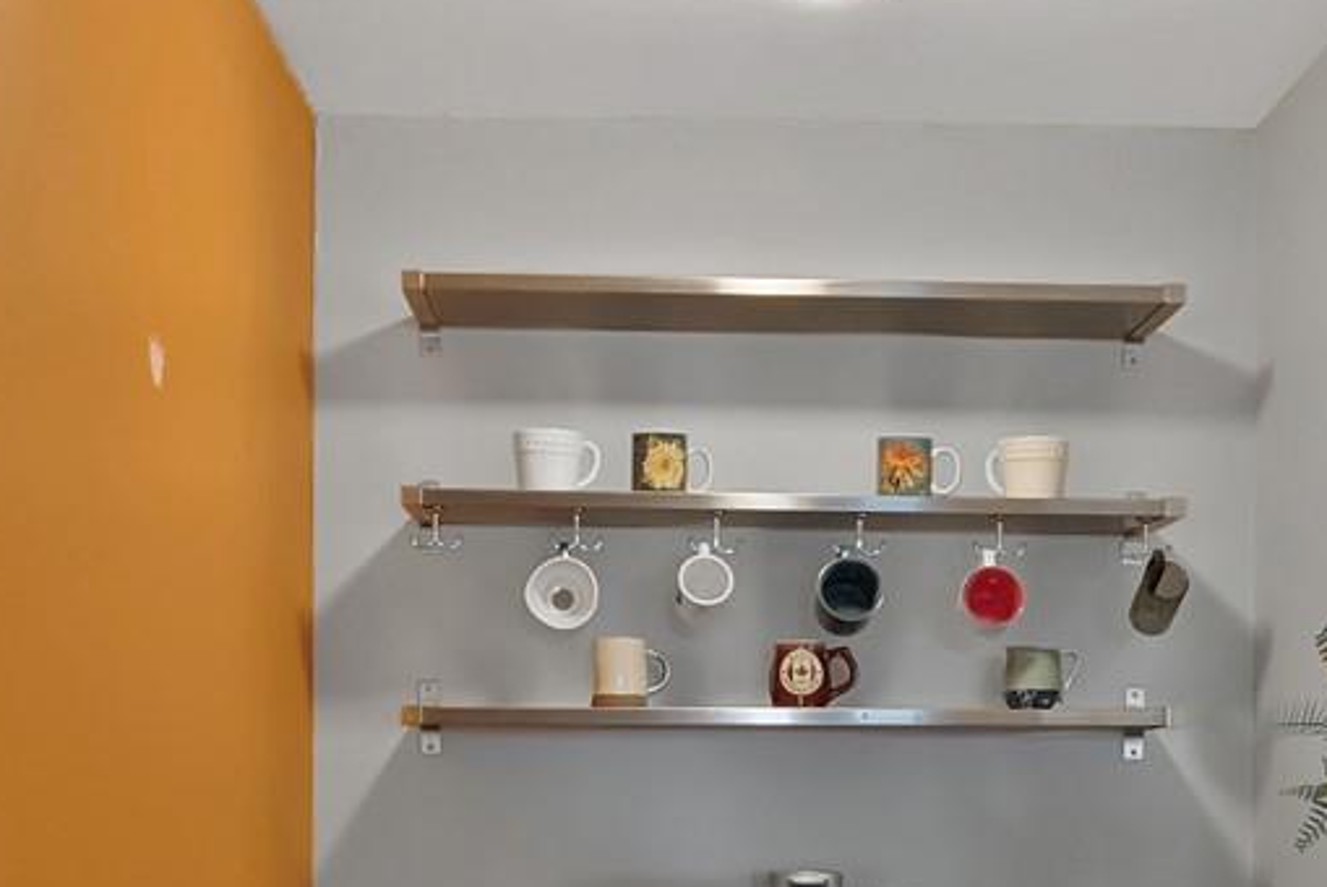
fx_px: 2028
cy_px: 763
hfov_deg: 36.2
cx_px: 693
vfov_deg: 24.1
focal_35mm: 55
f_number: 9
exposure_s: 1
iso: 640
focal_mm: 14
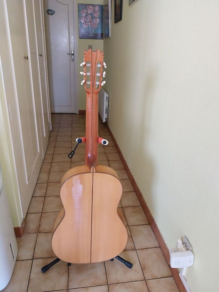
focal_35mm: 26
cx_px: 110
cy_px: 146
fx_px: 219
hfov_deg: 53.1
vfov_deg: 67.3
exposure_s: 1/50
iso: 400
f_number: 1.8
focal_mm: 4
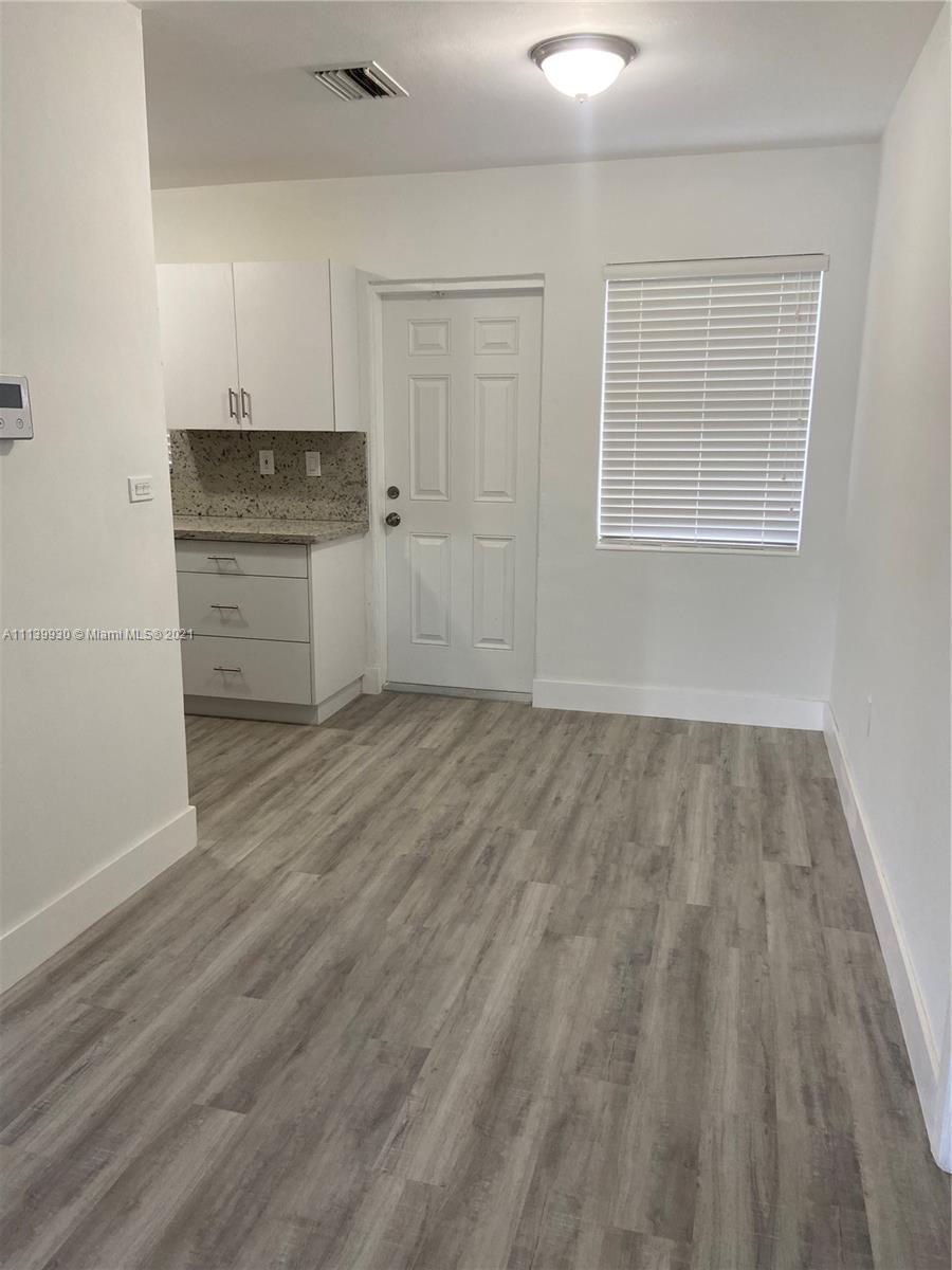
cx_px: 476
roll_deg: -0.3
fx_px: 953
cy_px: 635
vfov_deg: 67.3
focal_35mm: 26
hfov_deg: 53.1
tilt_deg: -11.0
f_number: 1.8
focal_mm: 4.25
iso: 125
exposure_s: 1/120
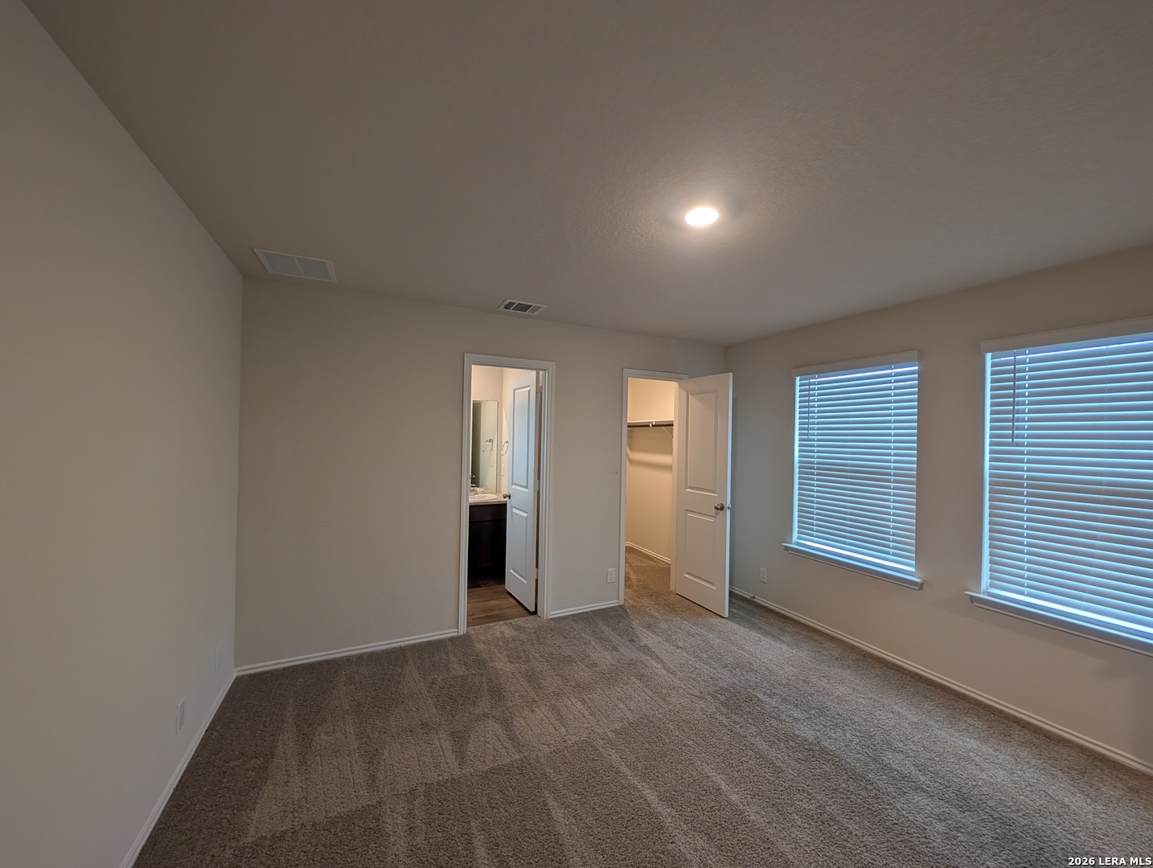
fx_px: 400
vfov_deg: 94.7
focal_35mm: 12
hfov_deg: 110.5
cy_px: 434
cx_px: 576
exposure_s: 1/40
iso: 60
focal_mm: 2.02
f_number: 1.7
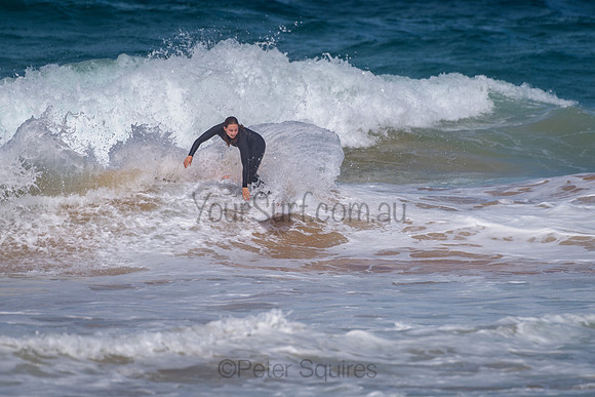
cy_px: 161
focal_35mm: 613
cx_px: 298
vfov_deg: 2.2
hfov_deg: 3.4
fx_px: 10139
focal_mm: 500
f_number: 5.6
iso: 72
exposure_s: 1/2000
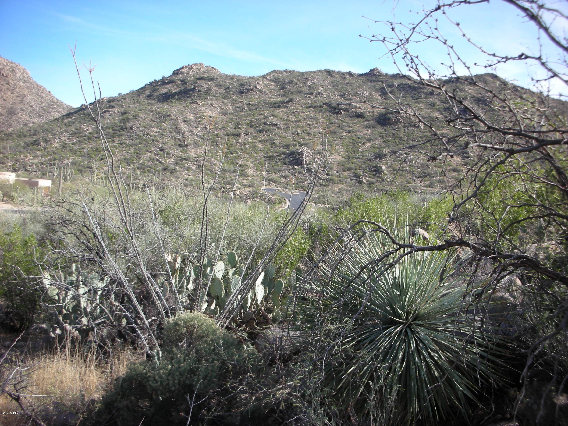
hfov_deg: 52.6
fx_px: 574
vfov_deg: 40.7
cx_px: 284
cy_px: 213
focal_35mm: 35
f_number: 3
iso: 50
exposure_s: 1/310
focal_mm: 5.8
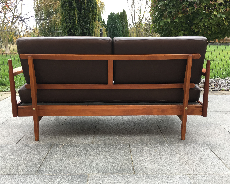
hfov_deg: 57.2
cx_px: 112
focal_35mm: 31
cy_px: 90
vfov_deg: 47.1
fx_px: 211
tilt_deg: -12.2
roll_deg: -1.6
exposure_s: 1/100
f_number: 2.2
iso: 40
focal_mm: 4.15
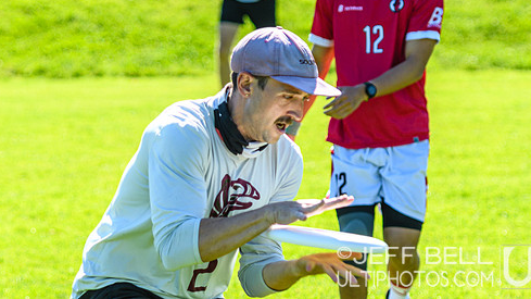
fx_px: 3703
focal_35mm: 263
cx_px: 152
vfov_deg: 4.6
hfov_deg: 8.2
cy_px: 129
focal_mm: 102
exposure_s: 1/1000
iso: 100
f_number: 3.2
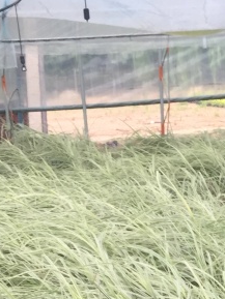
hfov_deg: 13.7
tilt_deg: -26.0
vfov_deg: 16.2
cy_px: 494
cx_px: 221
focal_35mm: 107
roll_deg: +3.9
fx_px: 927
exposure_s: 1/356
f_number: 2.2
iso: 32
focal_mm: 4.15
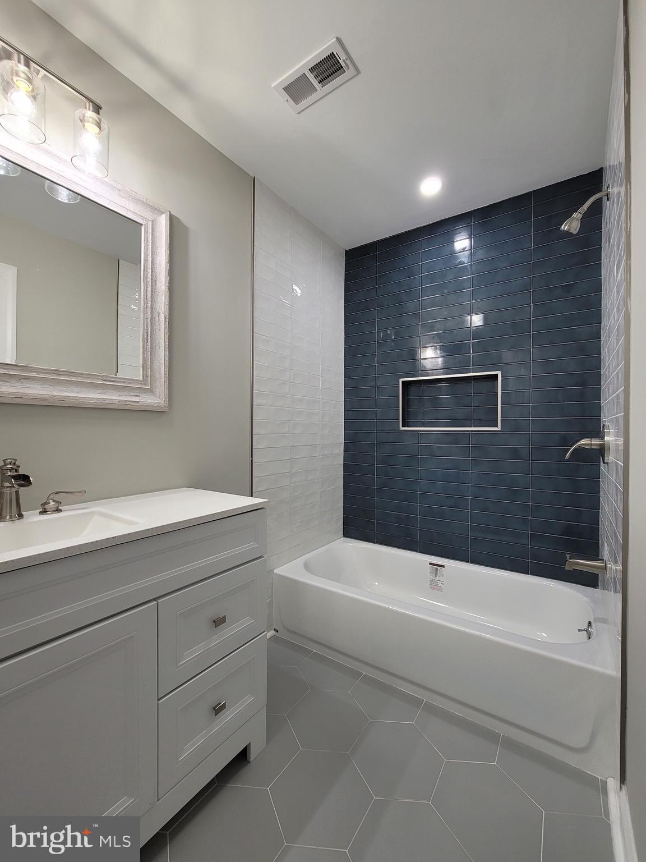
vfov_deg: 106.2
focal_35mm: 13
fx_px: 323
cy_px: 431
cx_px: 323
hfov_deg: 89.9
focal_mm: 2.2
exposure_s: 1/59
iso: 100
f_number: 2.2
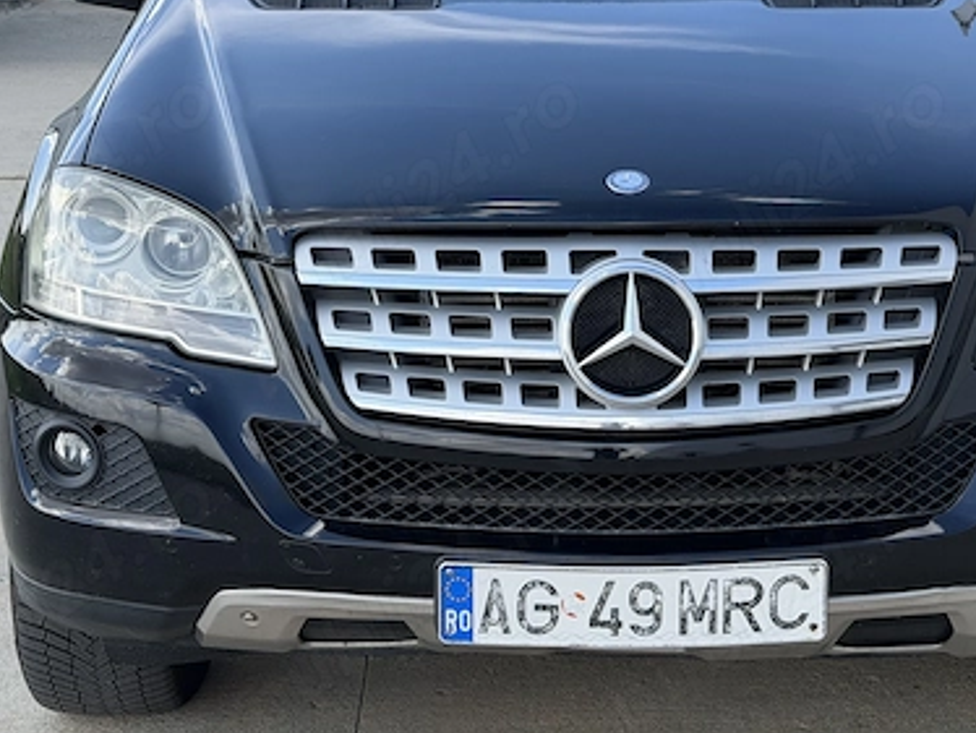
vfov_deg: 19.1
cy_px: 235
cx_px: 592
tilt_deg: -10.5
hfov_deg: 25.3
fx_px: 2172
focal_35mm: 77
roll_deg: -1.2
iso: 64
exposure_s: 1/1167
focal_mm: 6.76
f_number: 1.78
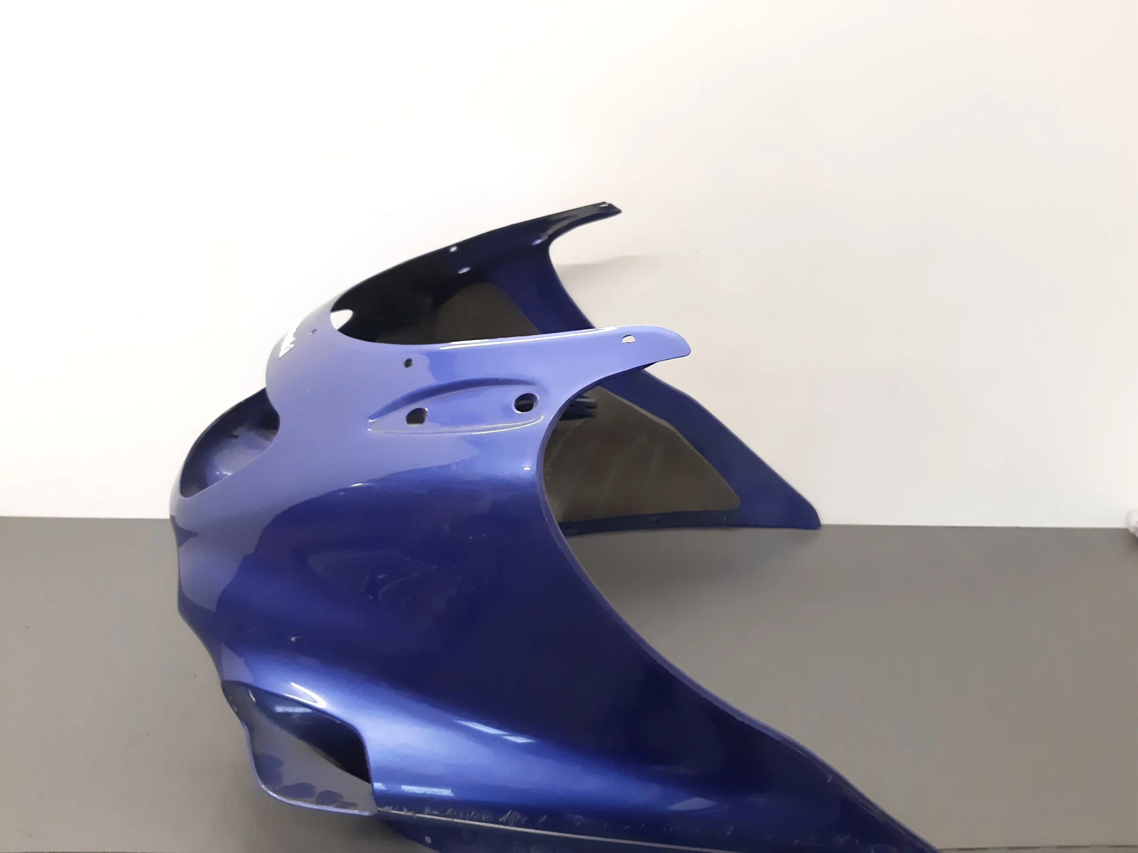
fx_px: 888
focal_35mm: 27
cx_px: 569
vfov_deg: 51.4
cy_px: 426
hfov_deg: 65.3
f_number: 1.7
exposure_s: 1/50
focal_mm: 3.93
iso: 400
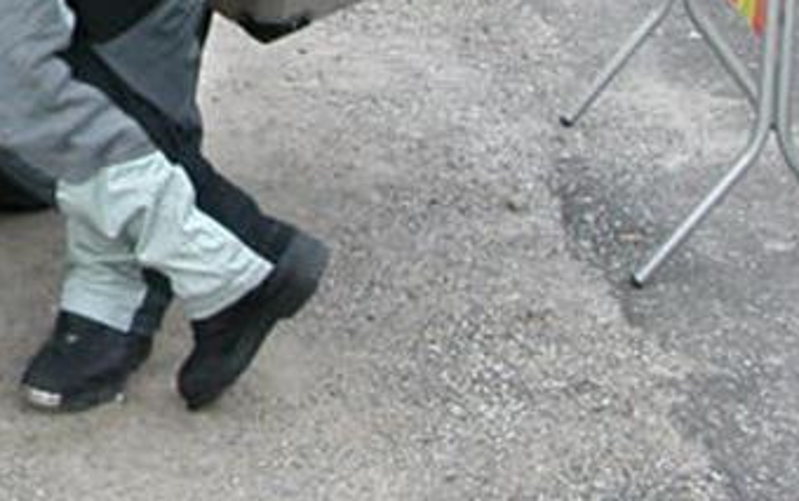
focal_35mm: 118
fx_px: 2571
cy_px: -96
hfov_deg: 17.0
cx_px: -118
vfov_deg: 10.9
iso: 100
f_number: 2.7
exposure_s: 1/228
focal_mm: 5.6
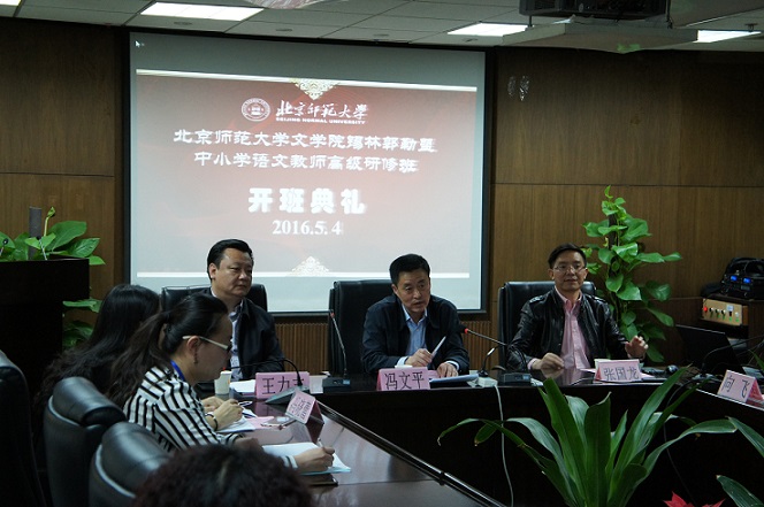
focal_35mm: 63
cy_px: 254
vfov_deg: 21.5
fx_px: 1335
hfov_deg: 31.9
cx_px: 382
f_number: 4.5
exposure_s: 1/60
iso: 1600
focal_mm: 42
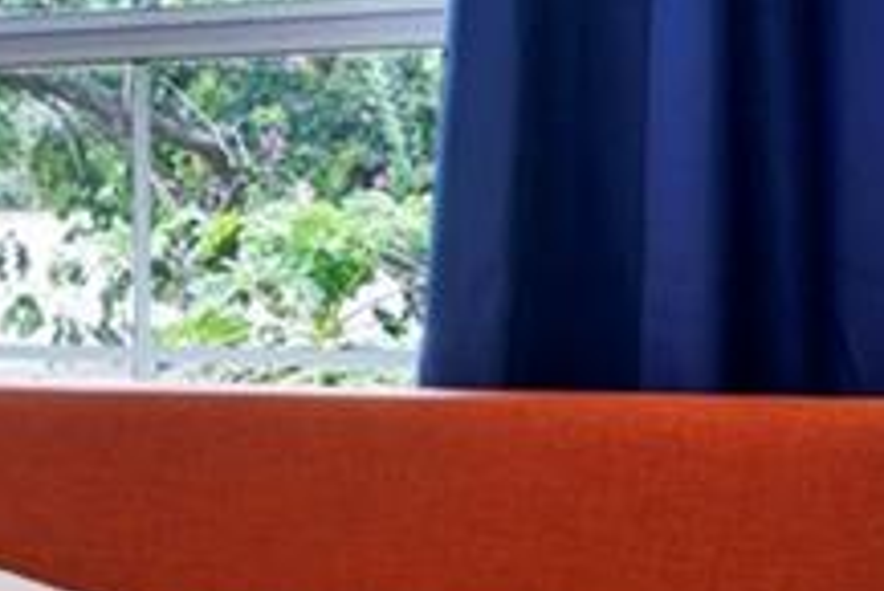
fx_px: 2899
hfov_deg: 14.7
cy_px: 208
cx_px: -794
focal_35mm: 118
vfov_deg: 11.6
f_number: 8
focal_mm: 16
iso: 200
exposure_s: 1/5
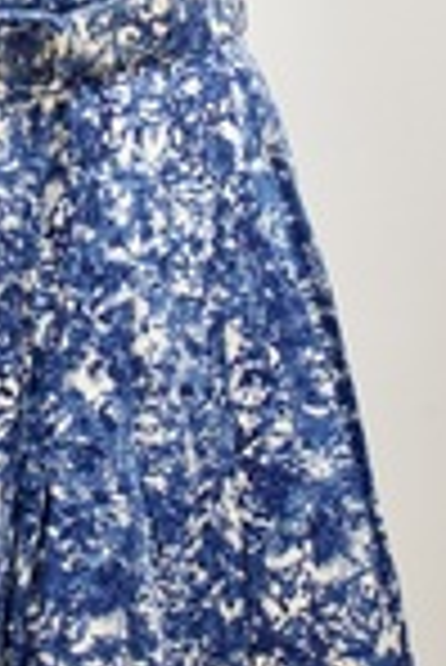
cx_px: -5
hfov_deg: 14.8
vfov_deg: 21.8
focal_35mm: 91
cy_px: 54
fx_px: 1687
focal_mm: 20
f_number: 3.5
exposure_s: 1/320
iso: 1600
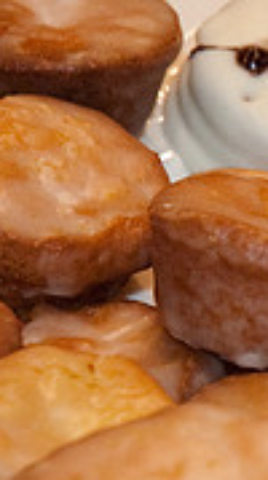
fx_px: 5131
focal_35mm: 404
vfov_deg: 5.3
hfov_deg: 3.0
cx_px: 693
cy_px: 98
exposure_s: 1/60
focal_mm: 62
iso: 640
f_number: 4.5
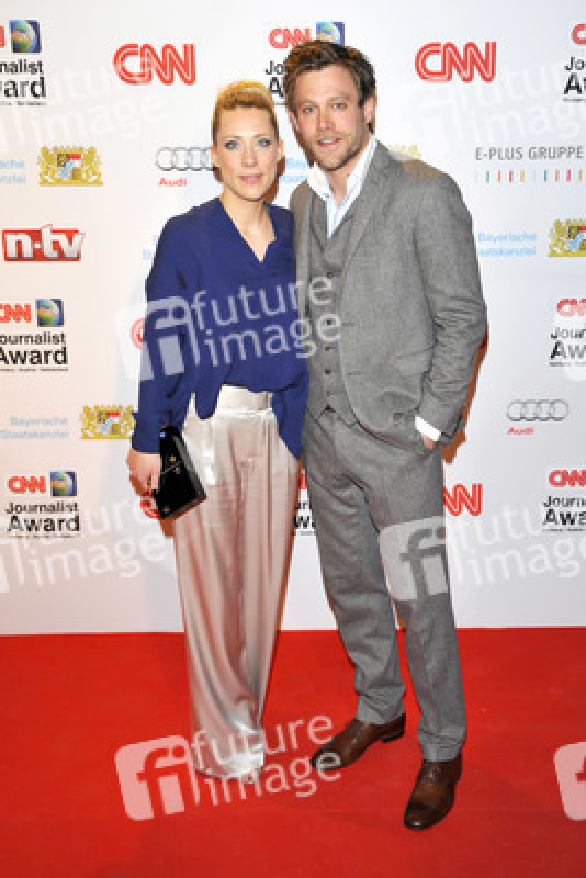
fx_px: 976
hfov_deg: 33.4
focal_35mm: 40
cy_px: 439
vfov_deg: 48.4
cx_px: 293
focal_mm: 40
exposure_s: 1/250
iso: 800
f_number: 6.3
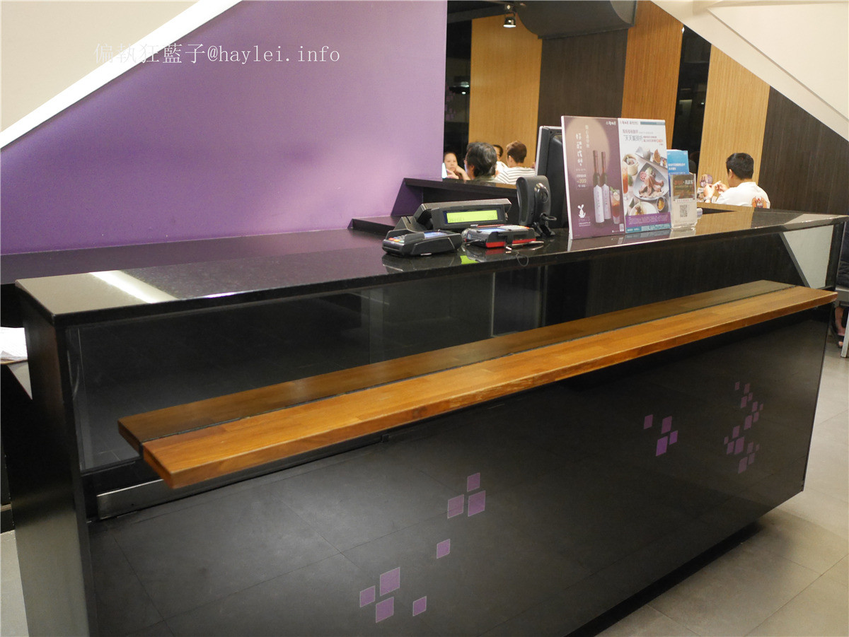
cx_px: 424
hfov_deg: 59.9
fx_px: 736
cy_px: 318
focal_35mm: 30
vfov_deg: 46.8
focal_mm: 15
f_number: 1.7
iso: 2500
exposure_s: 1/60
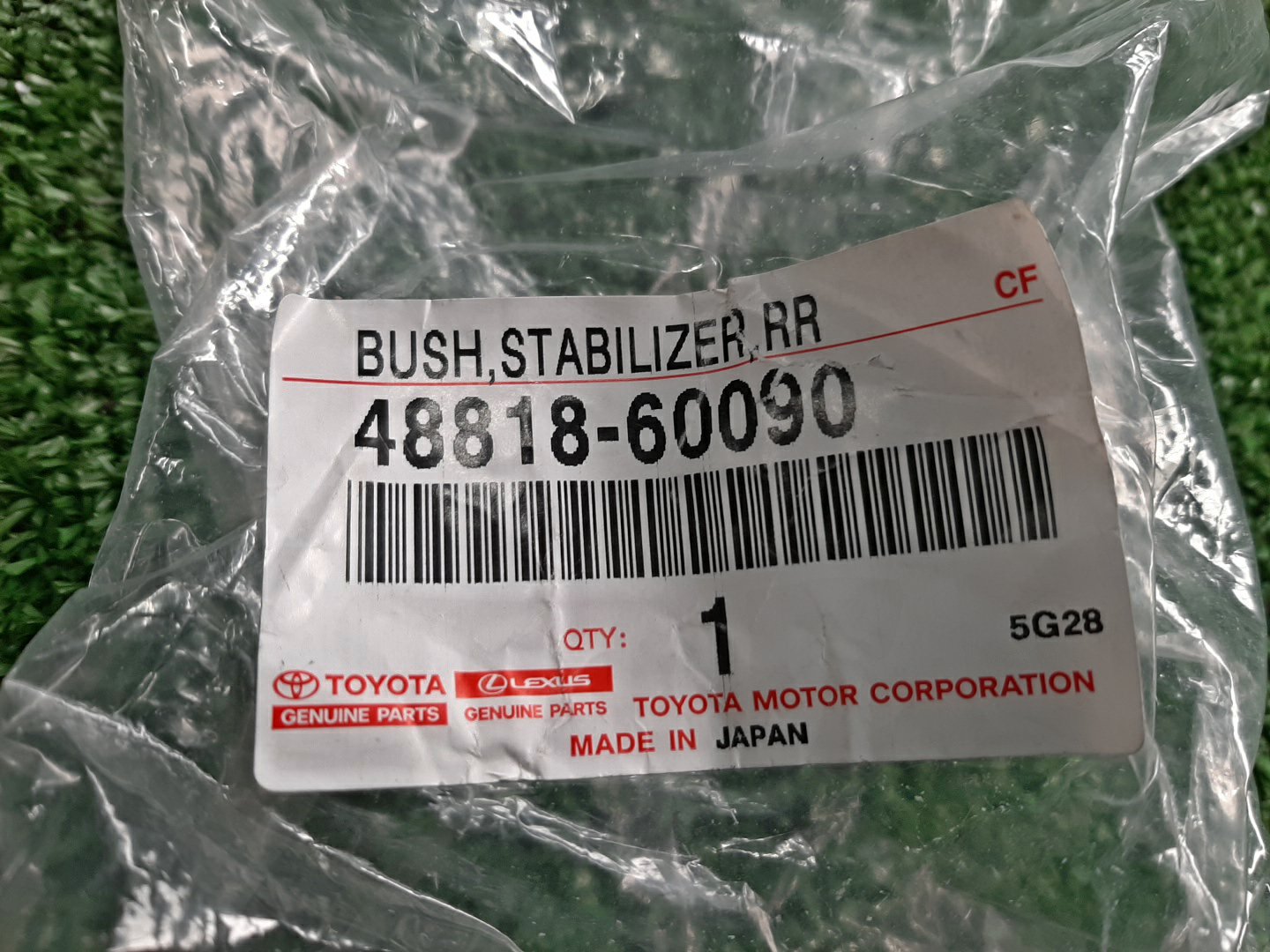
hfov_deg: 67.3
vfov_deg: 53.1
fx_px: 954
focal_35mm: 26
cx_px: 635
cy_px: 476
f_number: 1.7
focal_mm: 3.93
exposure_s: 1/100
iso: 48
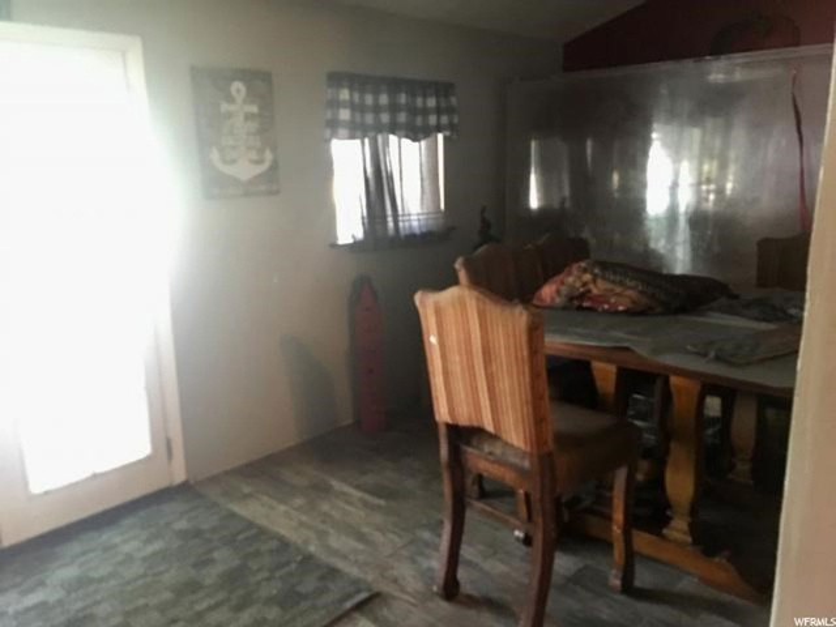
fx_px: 700
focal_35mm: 29
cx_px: 418
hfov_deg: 61.7
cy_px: 314
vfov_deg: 48.2
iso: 320
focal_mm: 4.15
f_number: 2.2
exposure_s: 1/15
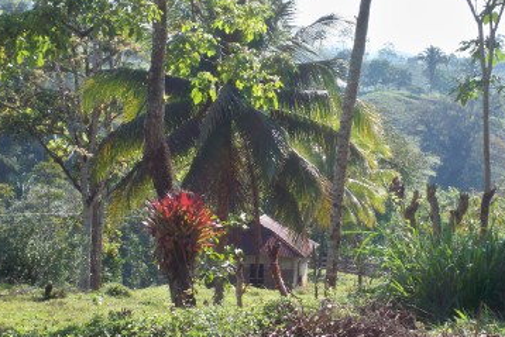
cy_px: 157
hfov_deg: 16.8
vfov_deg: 11.2
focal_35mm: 122
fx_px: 1712
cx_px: 264
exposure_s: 1/200
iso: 80
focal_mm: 18.8
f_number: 5.7
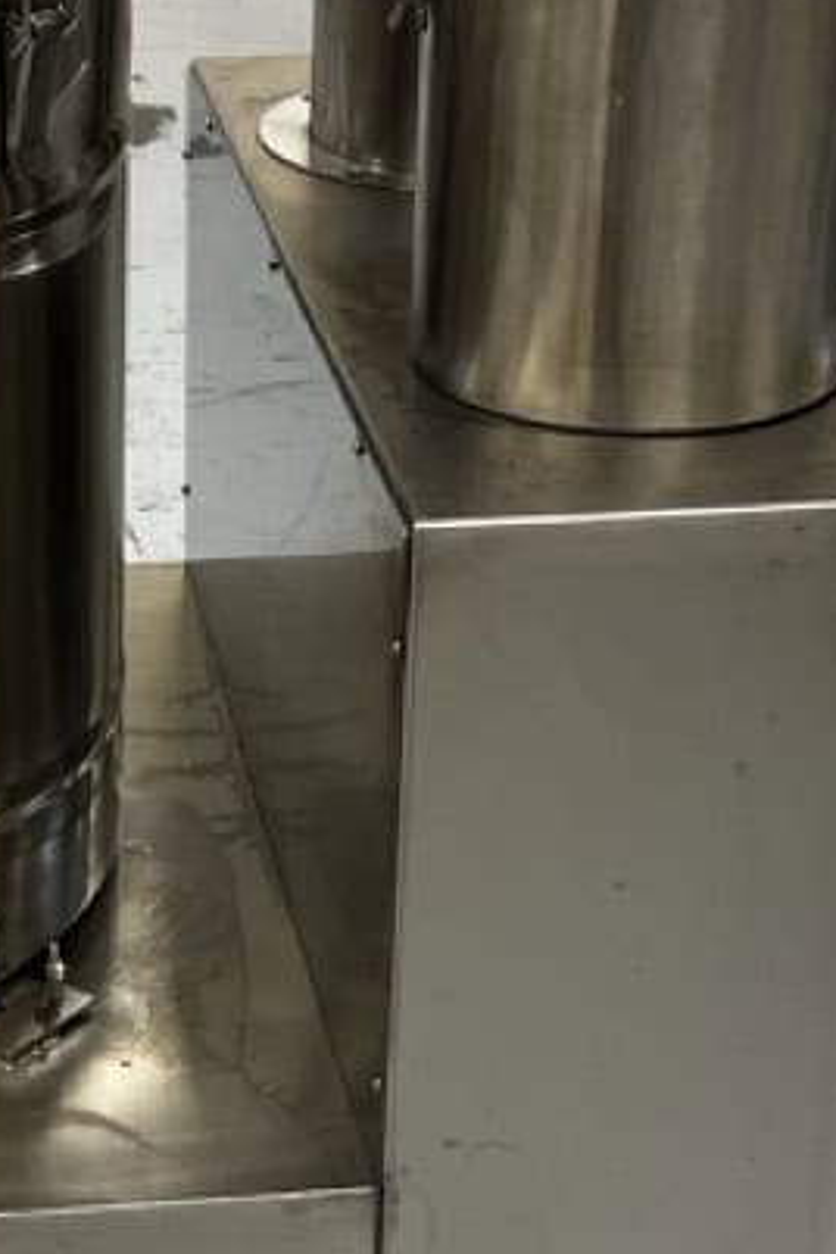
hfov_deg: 15.7
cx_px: 106
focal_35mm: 86
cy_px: 908
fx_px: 2995
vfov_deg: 23.5
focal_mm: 5.7
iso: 64
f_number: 1.5
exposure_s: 1/60
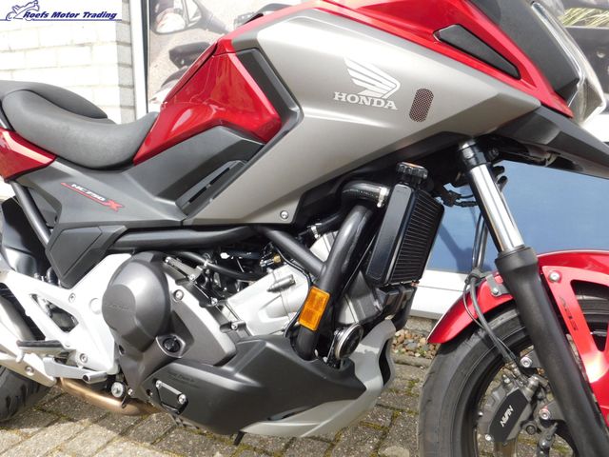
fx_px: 528
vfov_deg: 46.8
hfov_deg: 60.0
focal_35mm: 30
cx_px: 304
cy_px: 228
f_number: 3.2
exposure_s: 1/400
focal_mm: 5.3
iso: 125
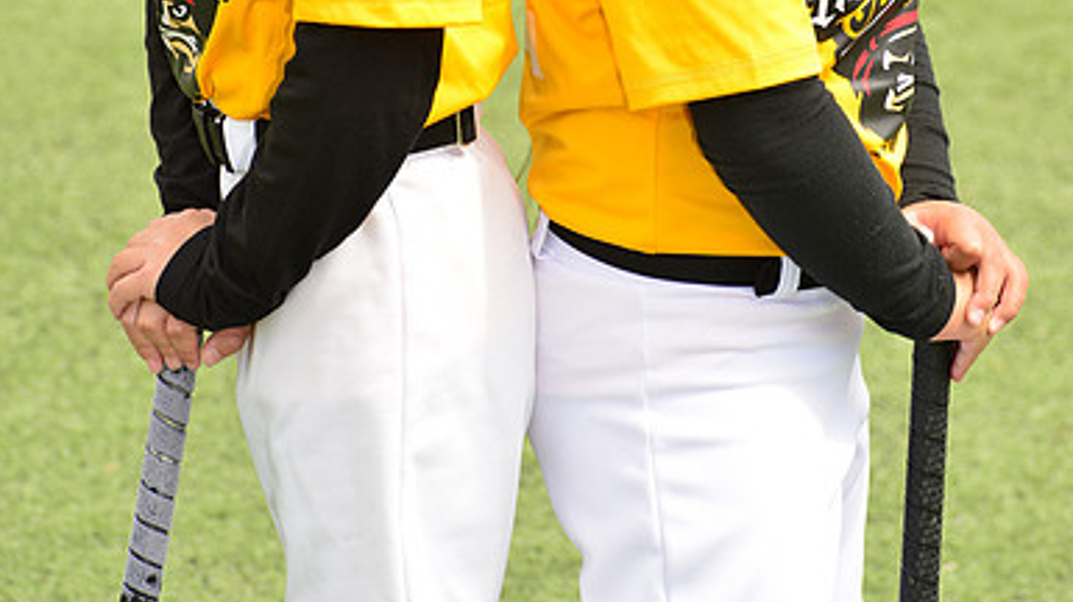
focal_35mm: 229
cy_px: -131
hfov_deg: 9.4
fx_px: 6511
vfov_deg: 5.3
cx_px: 536
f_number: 9
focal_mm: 145
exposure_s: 1/250
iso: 200
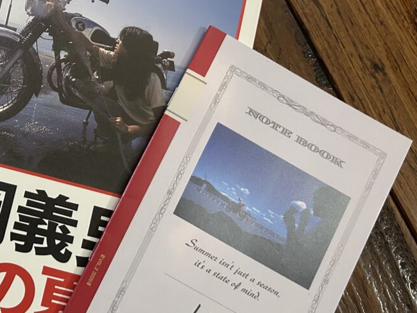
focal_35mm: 48
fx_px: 578
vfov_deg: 30.2
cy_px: 123
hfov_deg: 37.0
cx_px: 39
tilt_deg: -80.3
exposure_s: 1/50
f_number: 1.5
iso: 400
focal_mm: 5.7
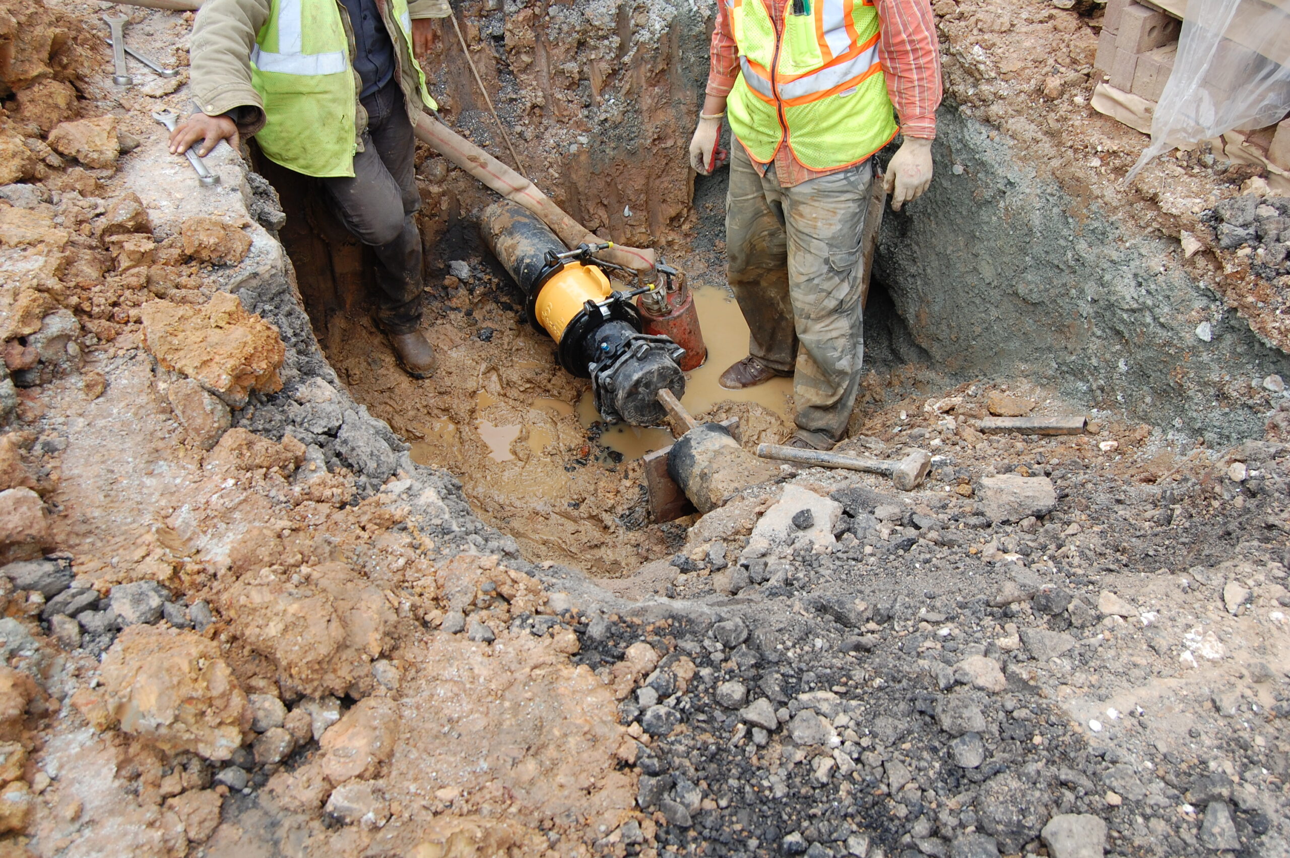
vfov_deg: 38.3
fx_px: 1235
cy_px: 429
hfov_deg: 55.1
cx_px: 645
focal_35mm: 34
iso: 200
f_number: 6.3
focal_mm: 23
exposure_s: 1/160
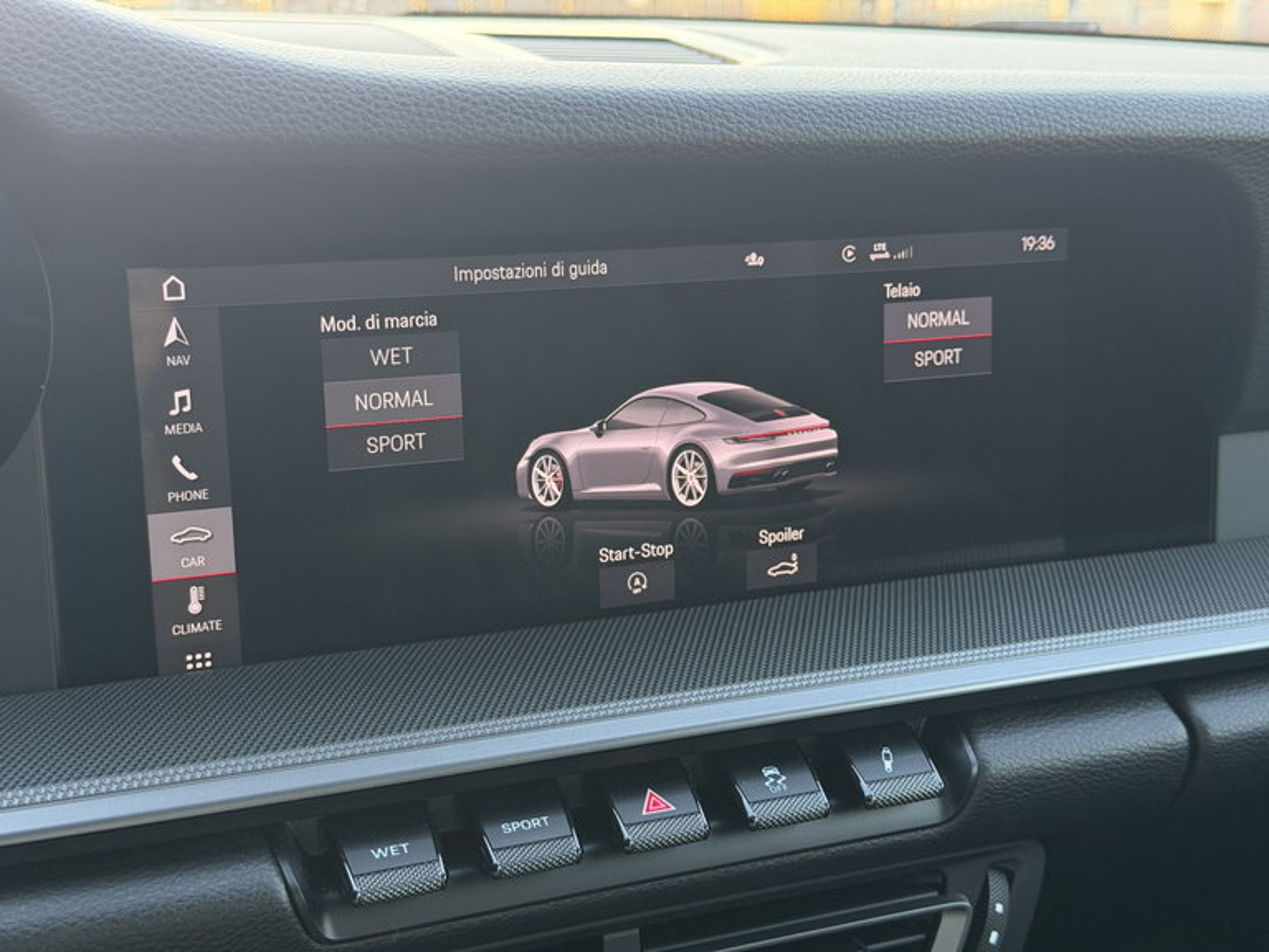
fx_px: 1760
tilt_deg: -13.3
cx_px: 634
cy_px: 476
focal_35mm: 48
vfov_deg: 30.3
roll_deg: -0.5
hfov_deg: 39.7
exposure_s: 1/84
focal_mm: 6.76
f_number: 1.78
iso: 160
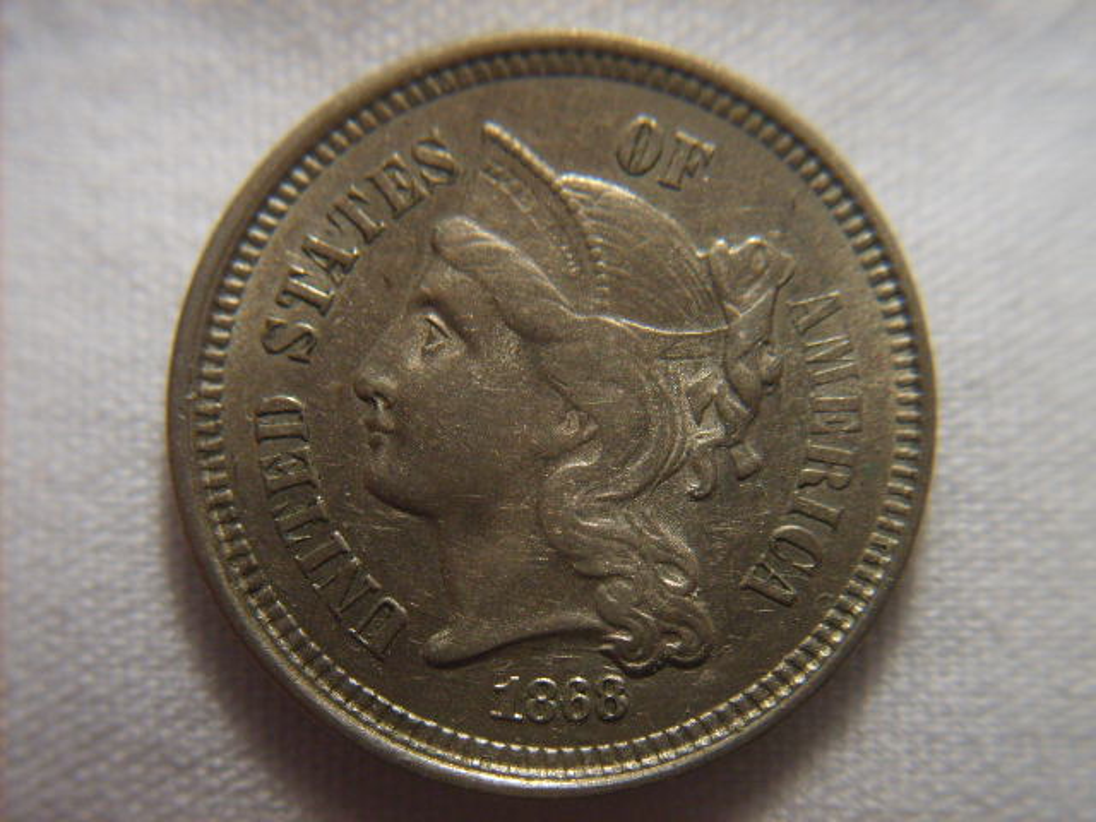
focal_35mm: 43
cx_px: 548
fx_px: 1361
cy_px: 411
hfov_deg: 43.9
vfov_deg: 33.6
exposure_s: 1/45
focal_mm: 7.2
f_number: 3
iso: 140
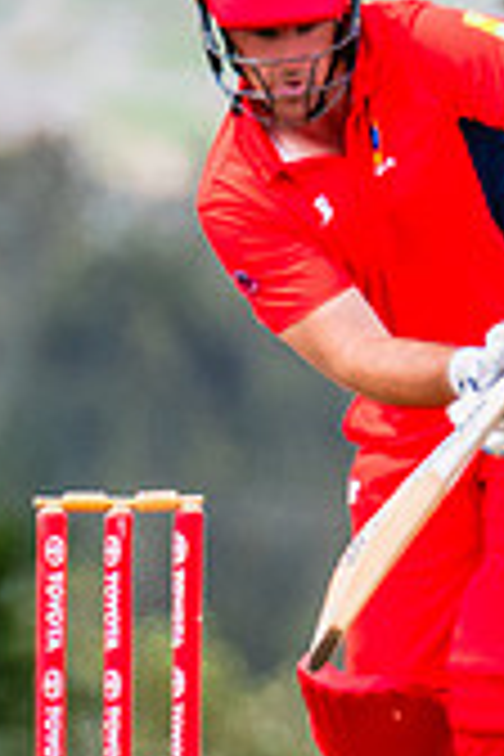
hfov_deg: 0.4
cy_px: 477
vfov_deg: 0.6
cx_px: 532
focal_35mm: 3209
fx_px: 67384
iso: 800
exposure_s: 1/1250
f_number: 9
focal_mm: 600
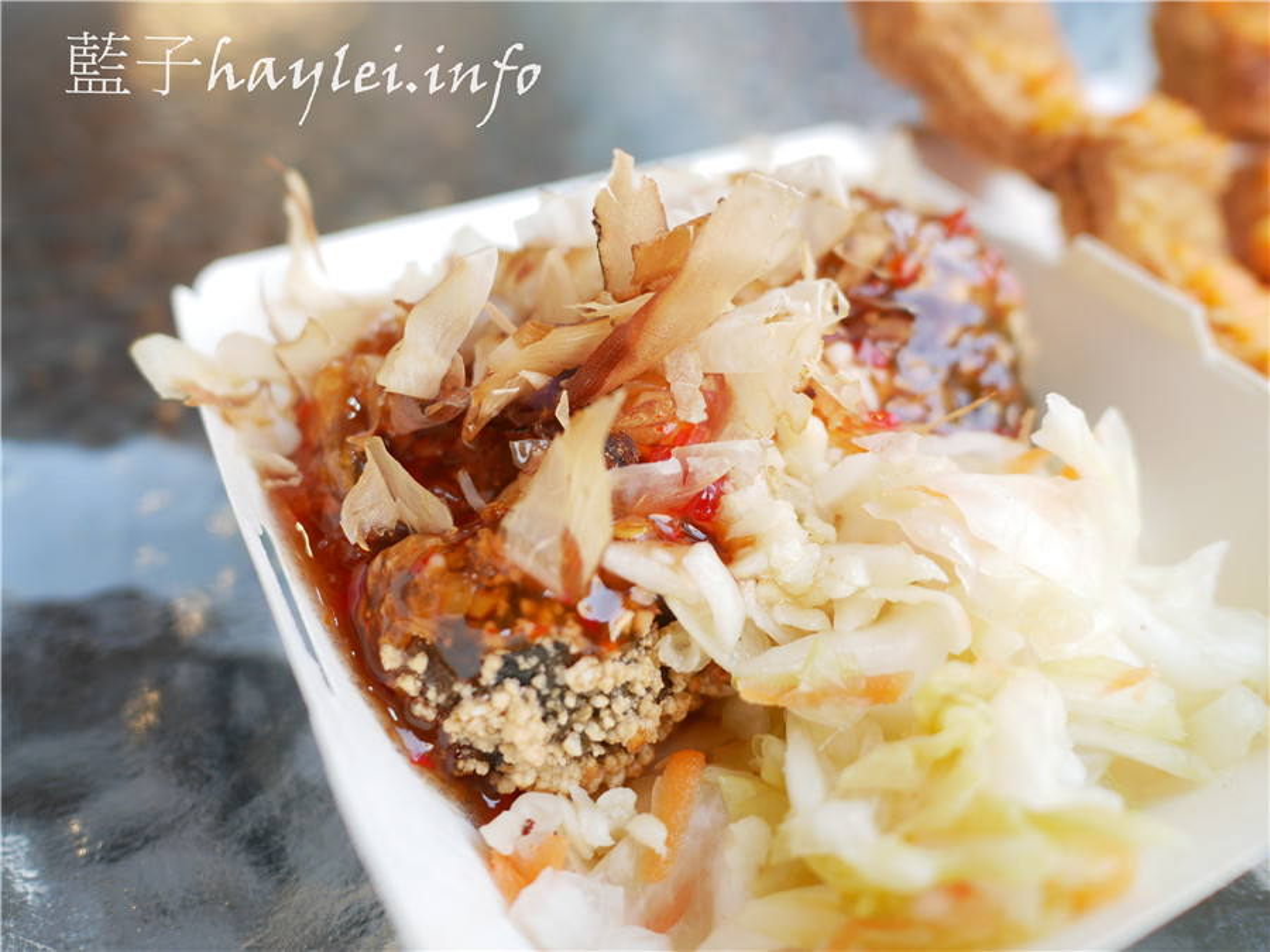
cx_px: 635
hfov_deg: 60.0
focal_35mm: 30
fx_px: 1101
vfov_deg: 46.8
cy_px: 476
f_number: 2.2
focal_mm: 15
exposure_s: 1/160
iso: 200
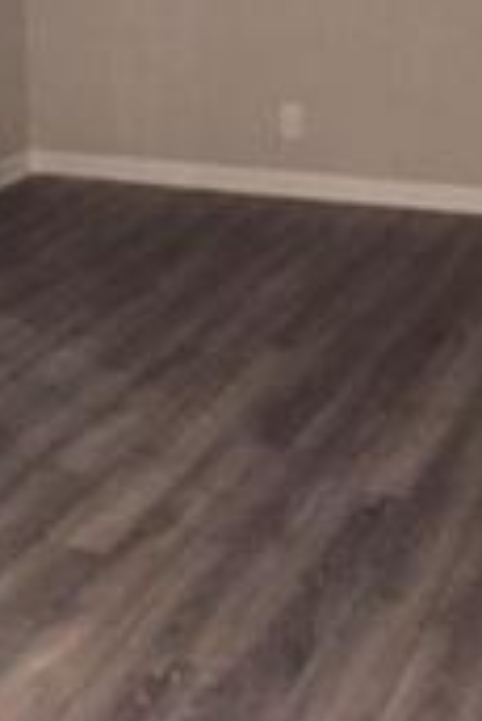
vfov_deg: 18.1
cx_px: 151
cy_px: 184
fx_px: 2245
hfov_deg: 12.2
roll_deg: +2.0
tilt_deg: -11.6
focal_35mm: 112
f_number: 2.2
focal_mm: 4.15
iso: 320
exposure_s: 1/15
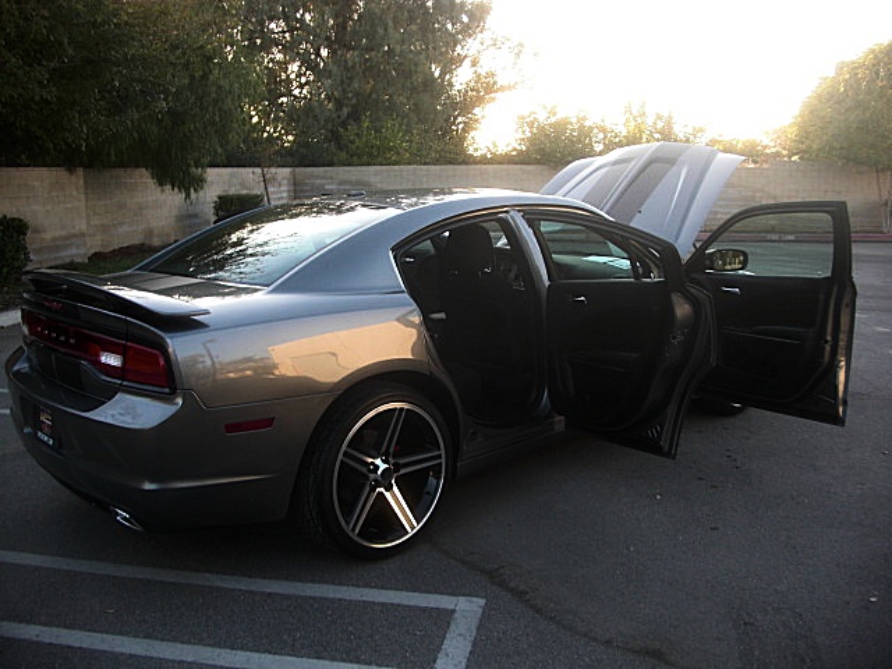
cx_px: 446
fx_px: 928
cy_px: 334
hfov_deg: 51.4
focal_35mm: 36
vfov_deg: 39.7
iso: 50
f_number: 2.8
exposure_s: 1/80
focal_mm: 6.3
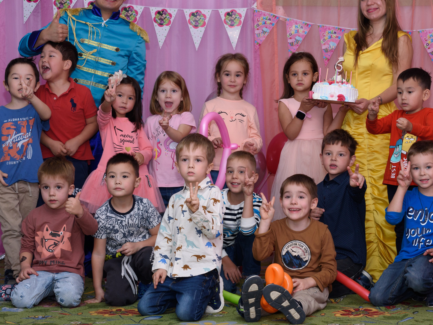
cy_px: 143
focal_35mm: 75
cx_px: 265
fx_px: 938
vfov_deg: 19.6
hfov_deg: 25.9
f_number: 9
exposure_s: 1/160
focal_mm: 50
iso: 500
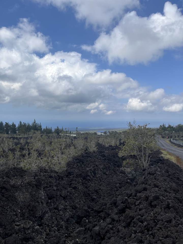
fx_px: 183
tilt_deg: -2.7
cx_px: 92
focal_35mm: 26
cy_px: 122
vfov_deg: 67.3
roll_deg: +0.5
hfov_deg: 53.1
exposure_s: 1/5076
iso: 50
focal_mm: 5.1
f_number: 1.6
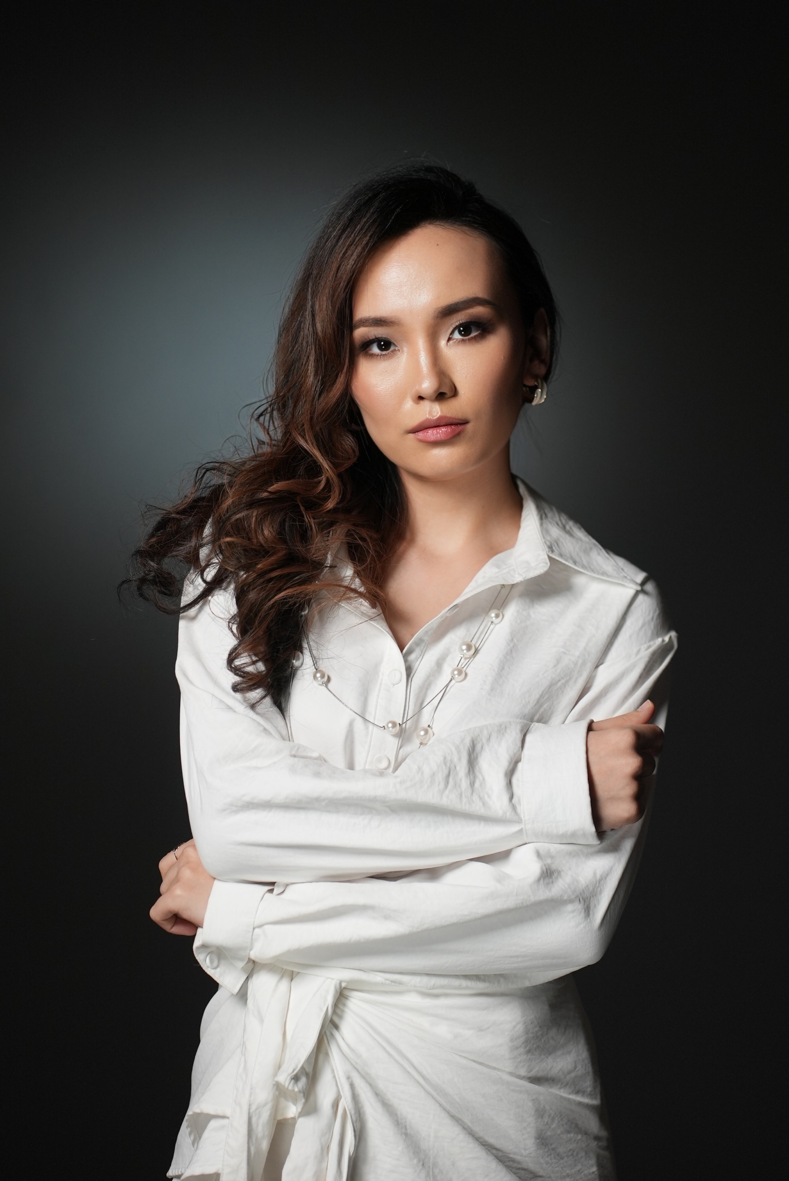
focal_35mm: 85
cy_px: 590
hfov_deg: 16.1
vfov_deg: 23.9
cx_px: 394
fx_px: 2791
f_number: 3.2
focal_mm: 85
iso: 1250
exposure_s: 1/500
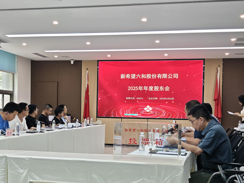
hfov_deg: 40.4
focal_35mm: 47
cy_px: 92
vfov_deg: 30.9
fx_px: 331
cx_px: 122
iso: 64
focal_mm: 6.68
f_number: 1.44
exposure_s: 1/100
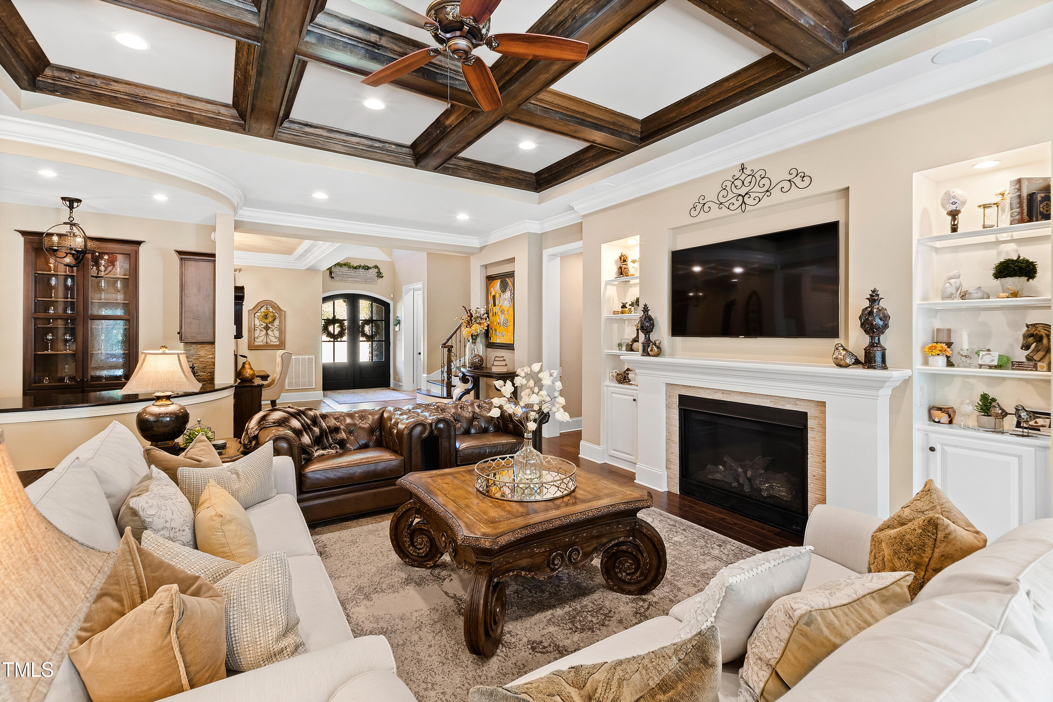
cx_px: 526
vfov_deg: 77.3
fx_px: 439
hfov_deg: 100.4
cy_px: 351
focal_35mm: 15
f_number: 9
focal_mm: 10
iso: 100
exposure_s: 1.3
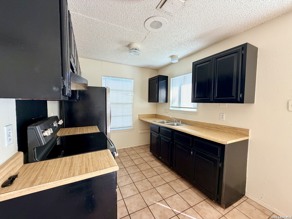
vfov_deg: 85.7
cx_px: 146
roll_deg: -0.5
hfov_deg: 102.1
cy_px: 110
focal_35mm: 14
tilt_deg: -4.2
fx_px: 118
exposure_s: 1/121
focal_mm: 2.22
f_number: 2.2
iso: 320
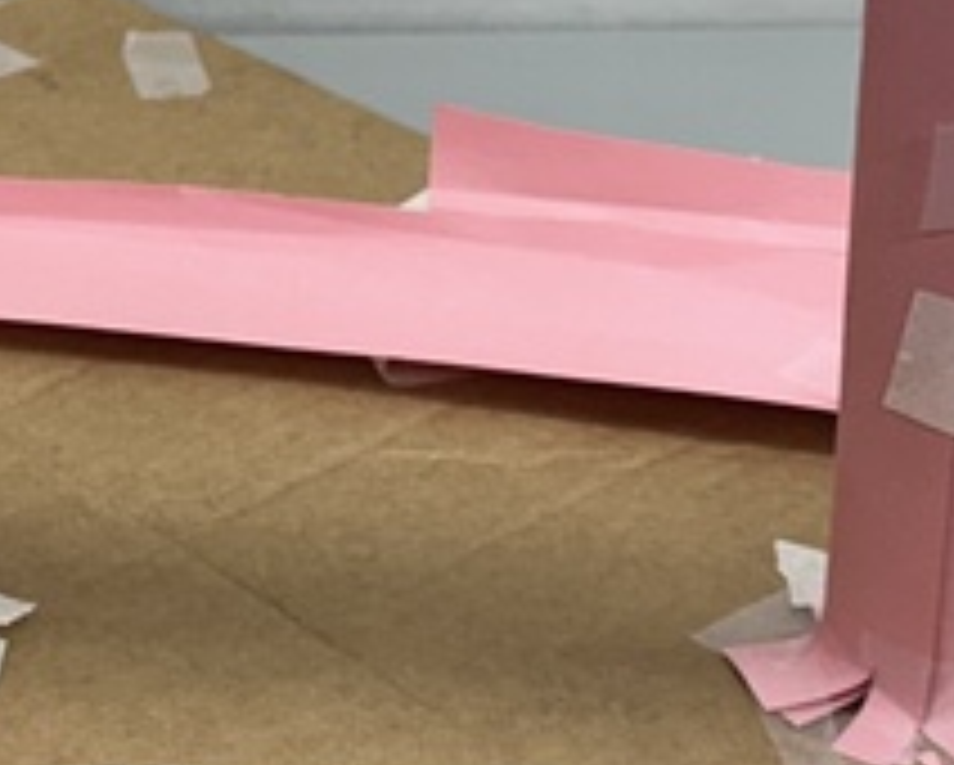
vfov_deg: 13.6
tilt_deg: -26.0
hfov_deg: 16.5
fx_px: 3193
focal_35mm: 113
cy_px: 230
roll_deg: -1.6
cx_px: -86
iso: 125
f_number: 1.78
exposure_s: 1/120
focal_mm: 6.86
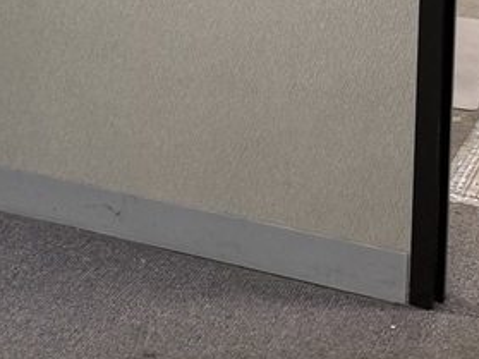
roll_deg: +1.7
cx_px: -567
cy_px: -275
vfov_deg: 11.2
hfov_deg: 13.1
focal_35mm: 124
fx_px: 1715
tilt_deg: -7.5
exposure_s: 1/60
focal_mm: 6.76
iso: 125
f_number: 1.78
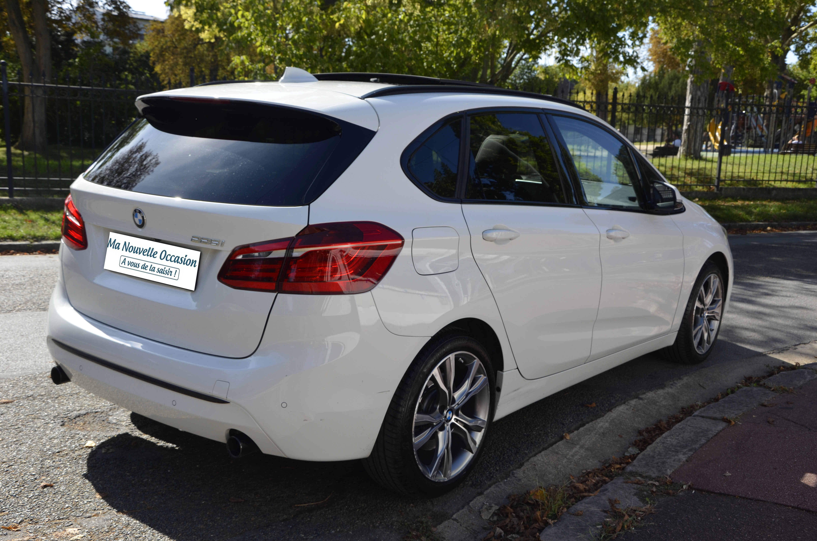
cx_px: 408
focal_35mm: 39
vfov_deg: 34.1
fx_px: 883
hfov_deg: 49.6
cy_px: 270
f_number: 8
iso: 140
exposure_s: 1/250
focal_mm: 26
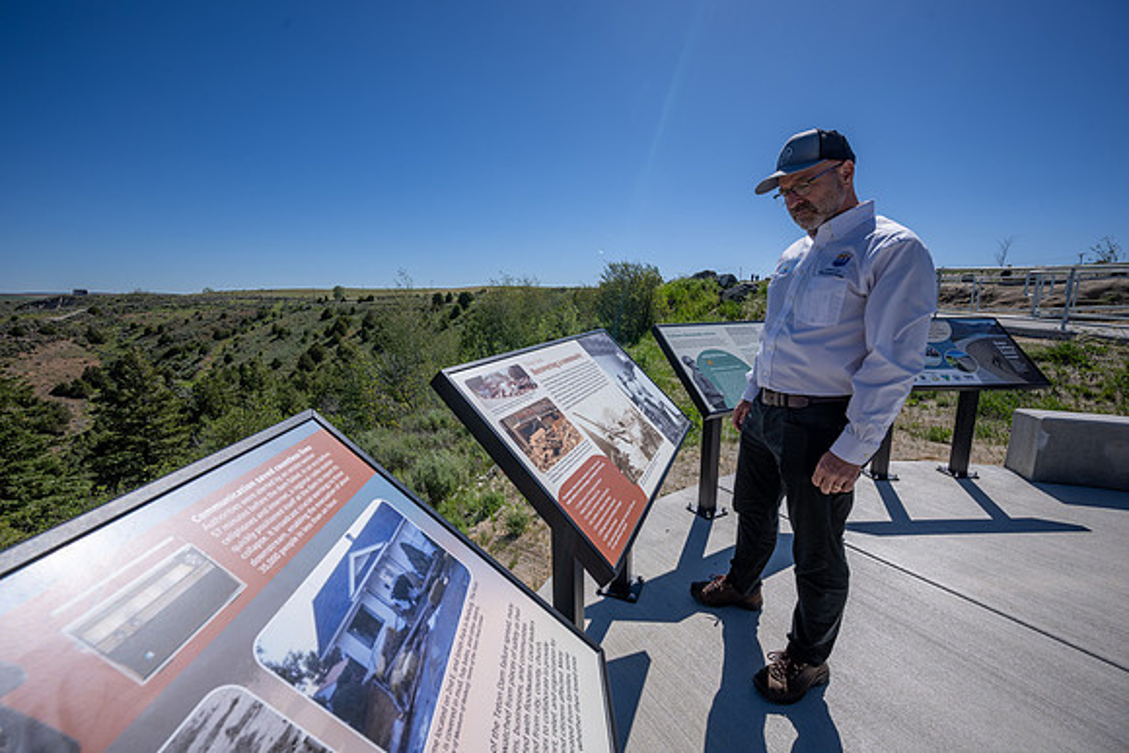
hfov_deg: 104.2
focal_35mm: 14
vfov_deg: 81.2
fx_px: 439
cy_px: 376
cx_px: 564
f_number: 8
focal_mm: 14
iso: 100
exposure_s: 1/500
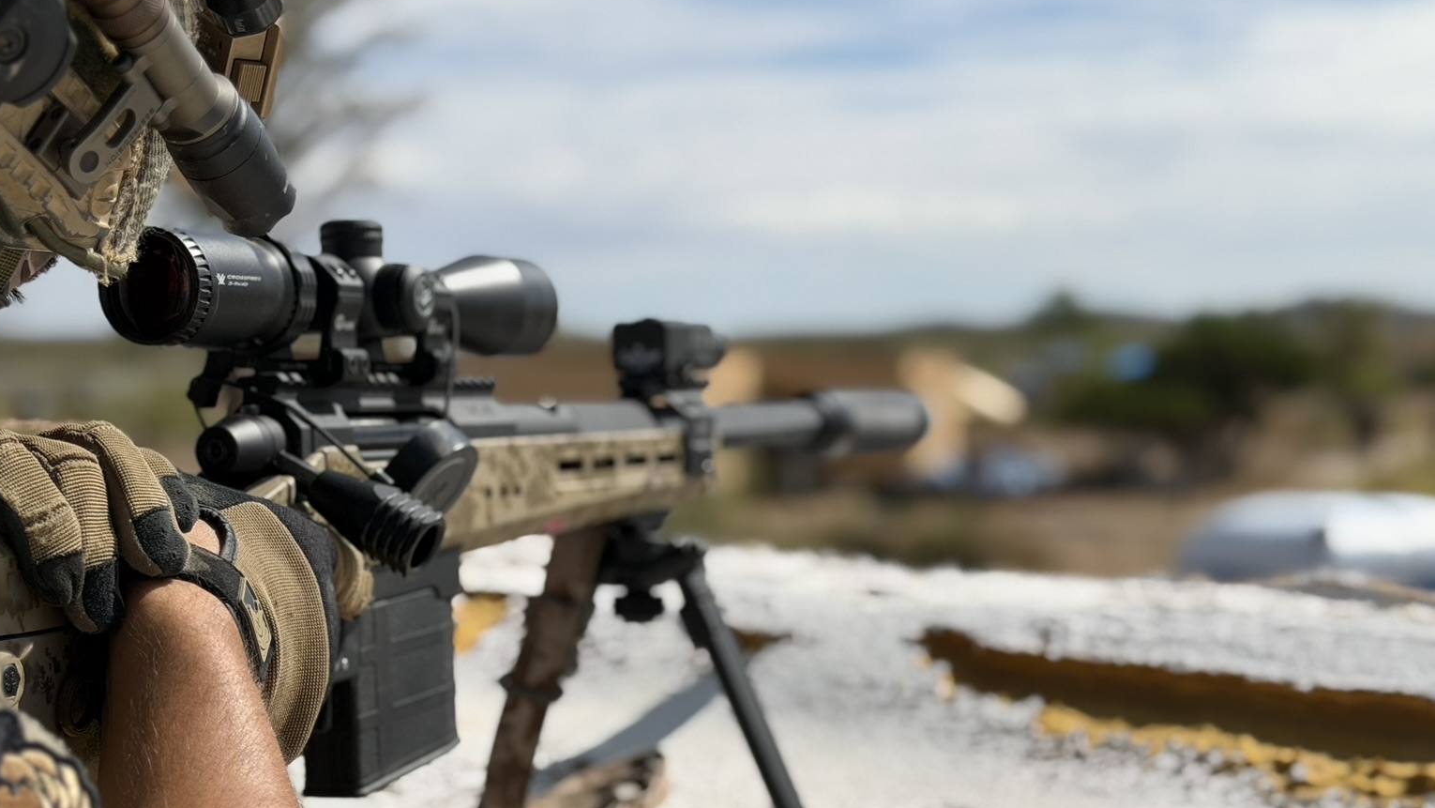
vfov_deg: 17.1
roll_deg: +0.1
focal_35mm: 70
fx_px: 2664
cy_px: 632
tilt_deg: -6.4
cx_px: 513
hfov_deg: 30.0
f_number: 1.78
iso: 64
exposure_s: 1/7143
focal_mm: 6.76
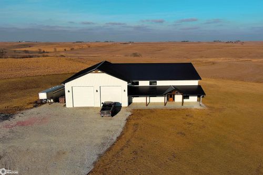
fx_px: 212
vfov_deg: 44.9
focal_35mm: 29
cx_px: 132
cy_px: 88
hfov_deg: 63.7
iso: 100
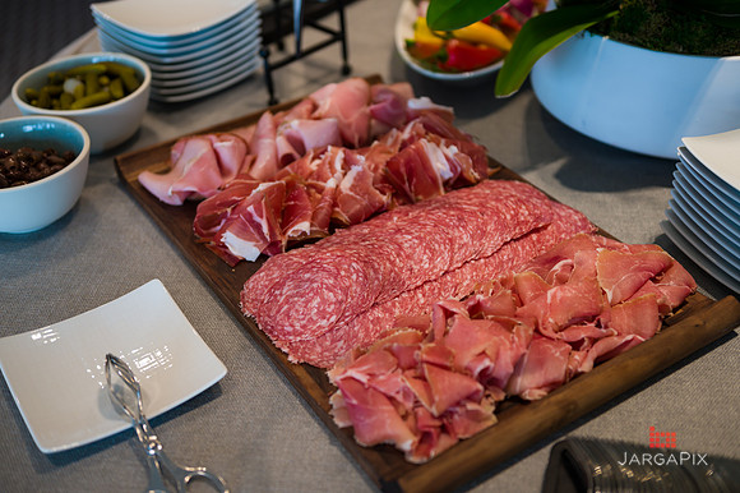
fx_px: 924
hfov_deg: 43.6
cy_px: 246
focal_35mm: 45
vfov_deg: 29.8
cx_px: 370
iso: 250
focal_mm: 45
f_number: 3.2
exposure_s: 1/125
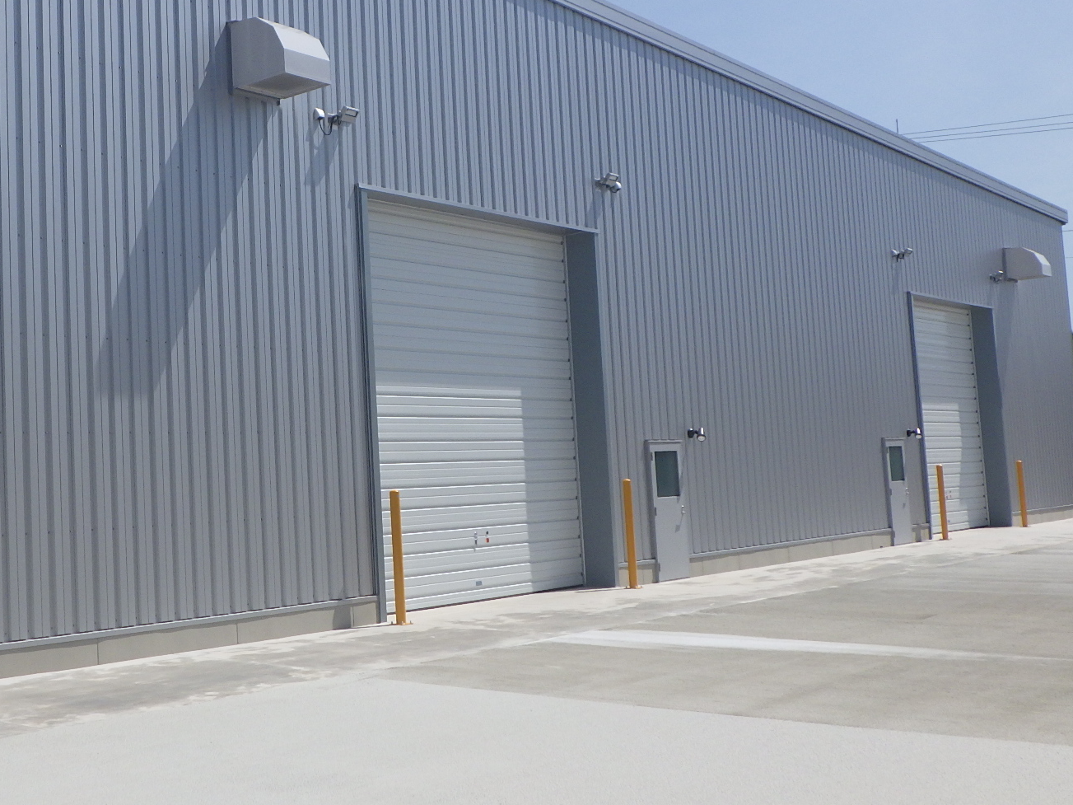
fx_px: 1364
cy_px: 344
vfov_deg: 32.8
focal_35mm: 44
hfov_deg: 41.7
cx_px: 266
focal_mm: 5
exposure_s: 1/1500
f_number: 4.2
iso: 125
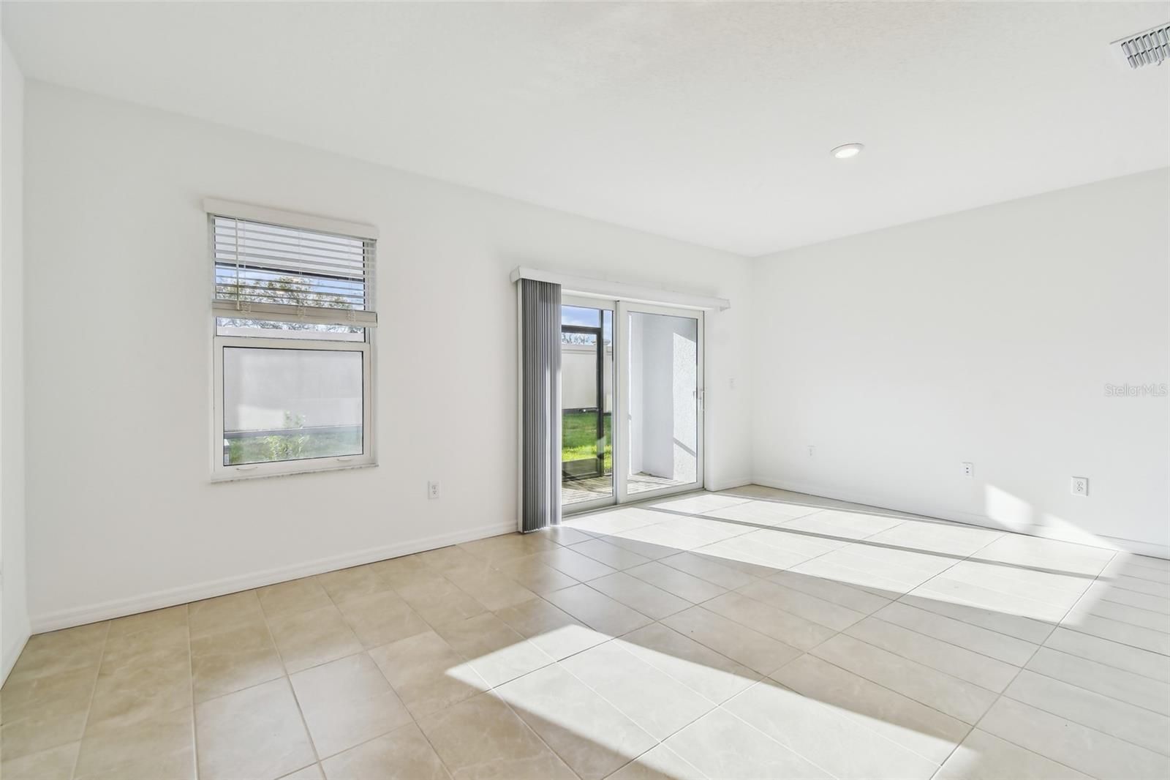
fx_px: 487
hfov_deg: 100.4
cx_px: 585
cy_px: 390
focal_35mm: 15
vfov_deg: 77.3
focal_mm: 10
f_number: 7.1
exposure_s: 1/80
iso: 100
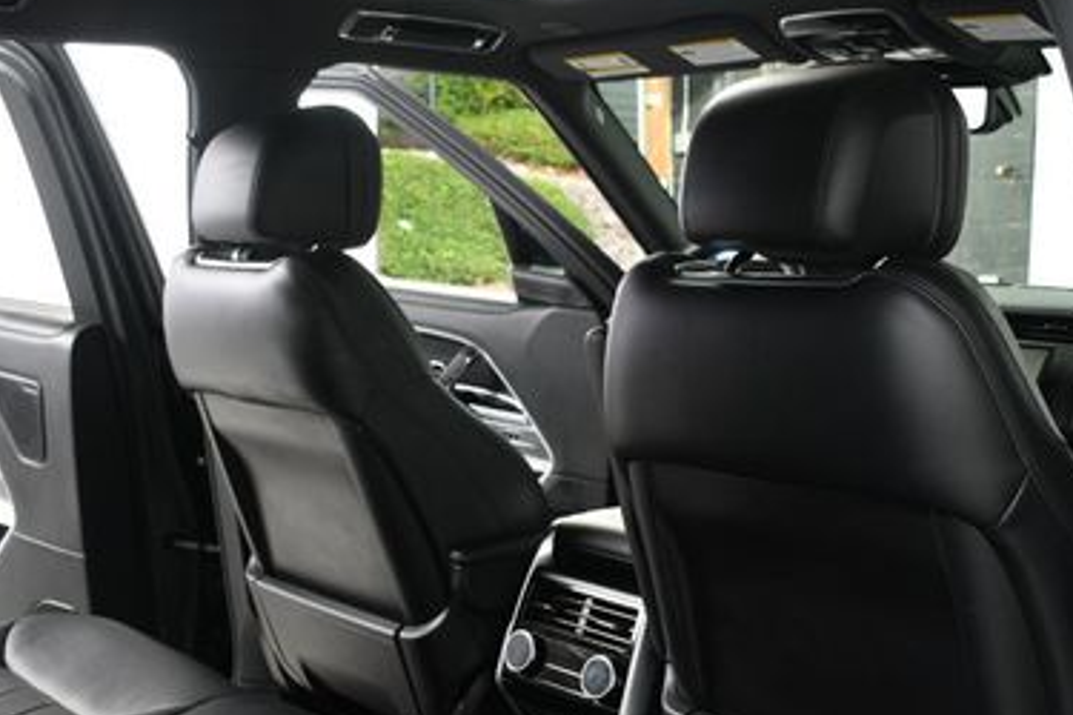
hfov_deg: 42.6
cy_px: 472
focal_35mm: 46
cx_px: 632
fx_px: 1371
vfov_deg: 29.1
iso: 100
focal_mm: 18
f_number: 3.5
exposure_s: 1/160
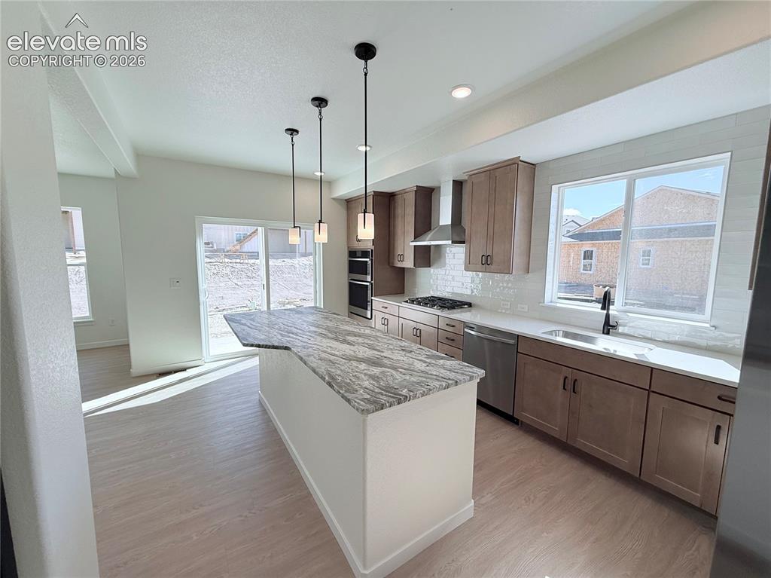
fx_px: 312
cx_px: 386
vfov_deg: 85.6
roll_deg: -1.1
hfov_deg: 102.1
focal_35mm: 14
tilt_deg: -6.3
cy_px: 289
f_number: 2.2
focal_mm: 2.22
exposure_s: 1/386
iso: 64
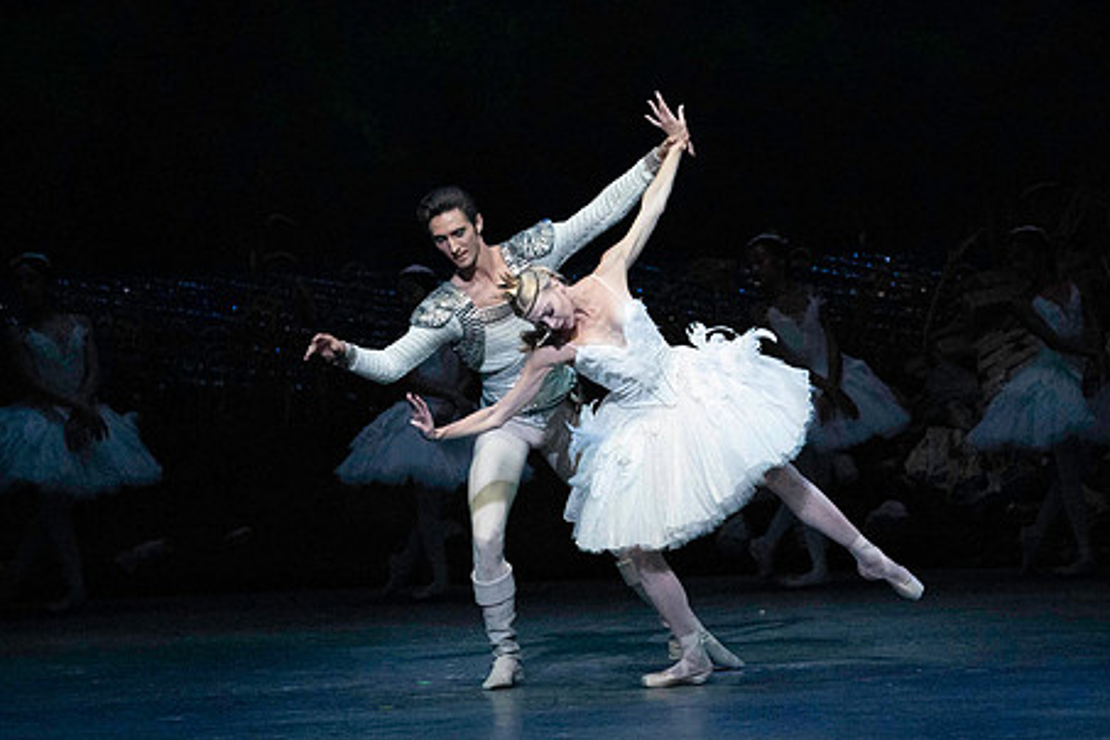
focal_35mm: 256
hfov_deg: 8.0
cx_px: 691
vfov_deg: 5.4
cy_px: 391
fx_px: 7893
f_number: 5
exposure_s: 1/400
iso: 25600
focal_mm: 200
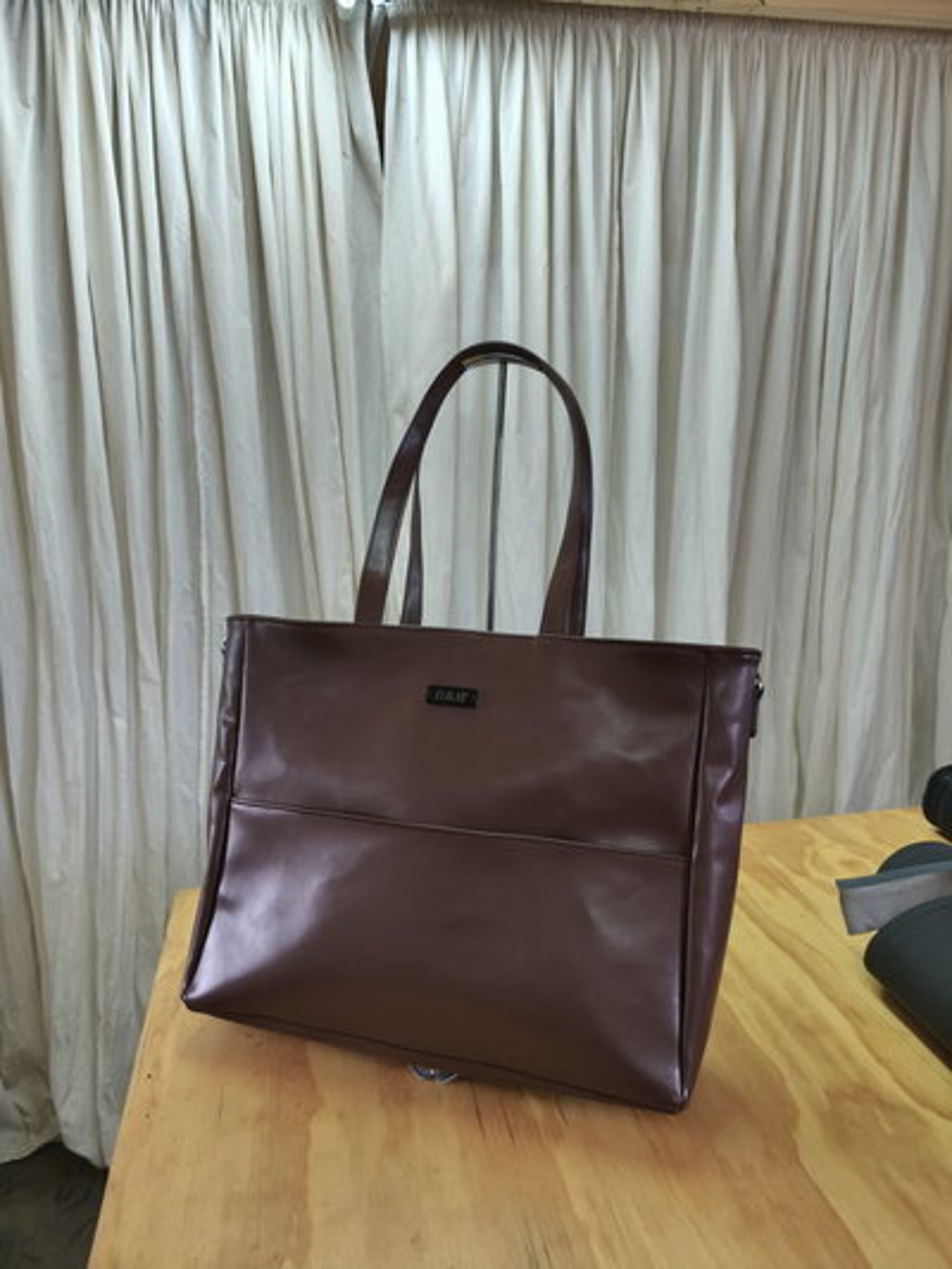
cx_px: 476
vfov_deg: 73.9
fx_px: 843
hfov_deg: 58.9
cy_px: 634
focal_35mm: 23
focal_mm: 5.35
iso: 640
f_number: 1.7
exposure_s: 1/33.3
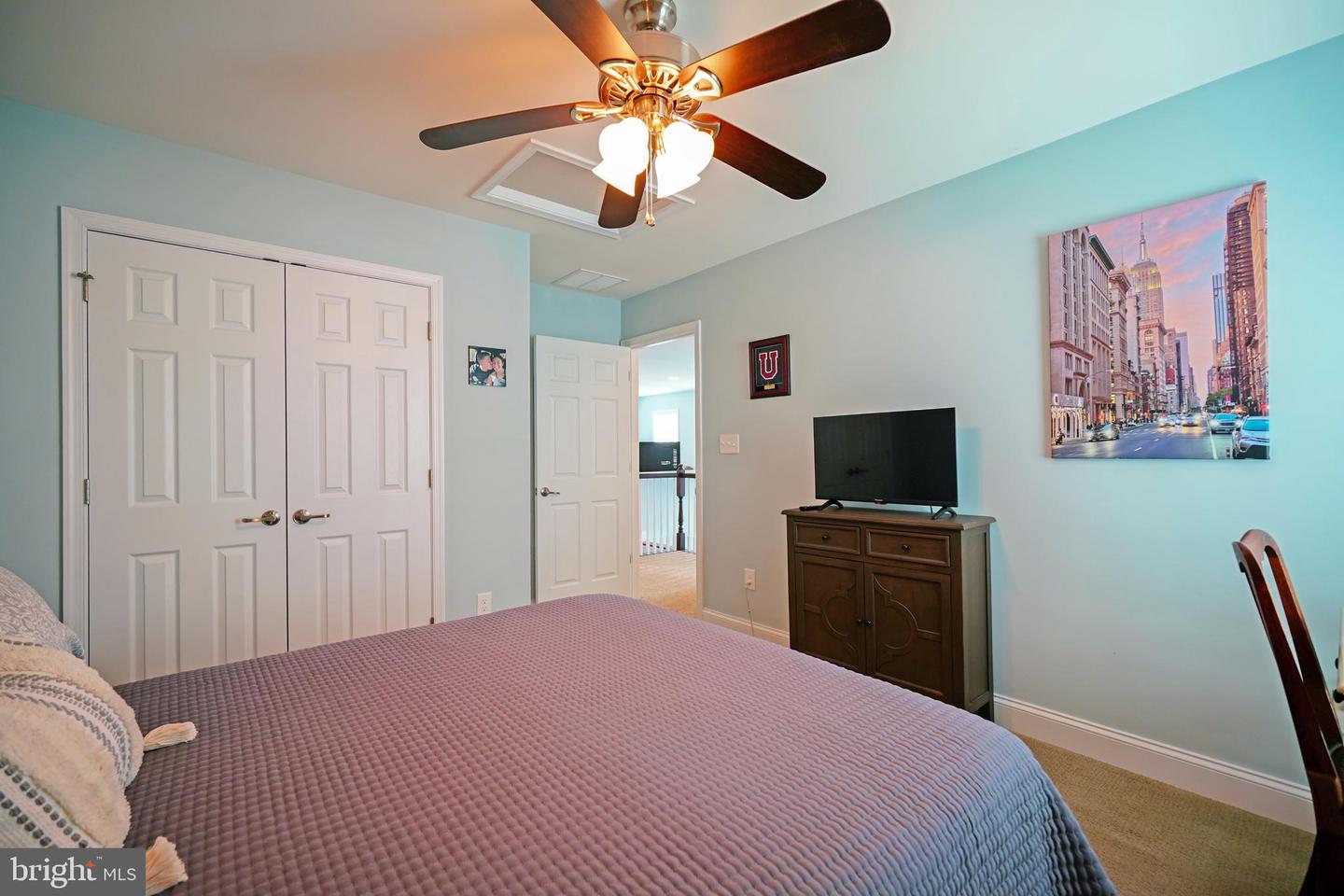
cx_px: 672
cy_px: 448
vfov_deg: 77.3
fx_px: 560
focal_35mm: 15
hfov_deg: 100.4
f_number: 2.8
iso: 320
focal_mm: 10
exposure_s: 1/30
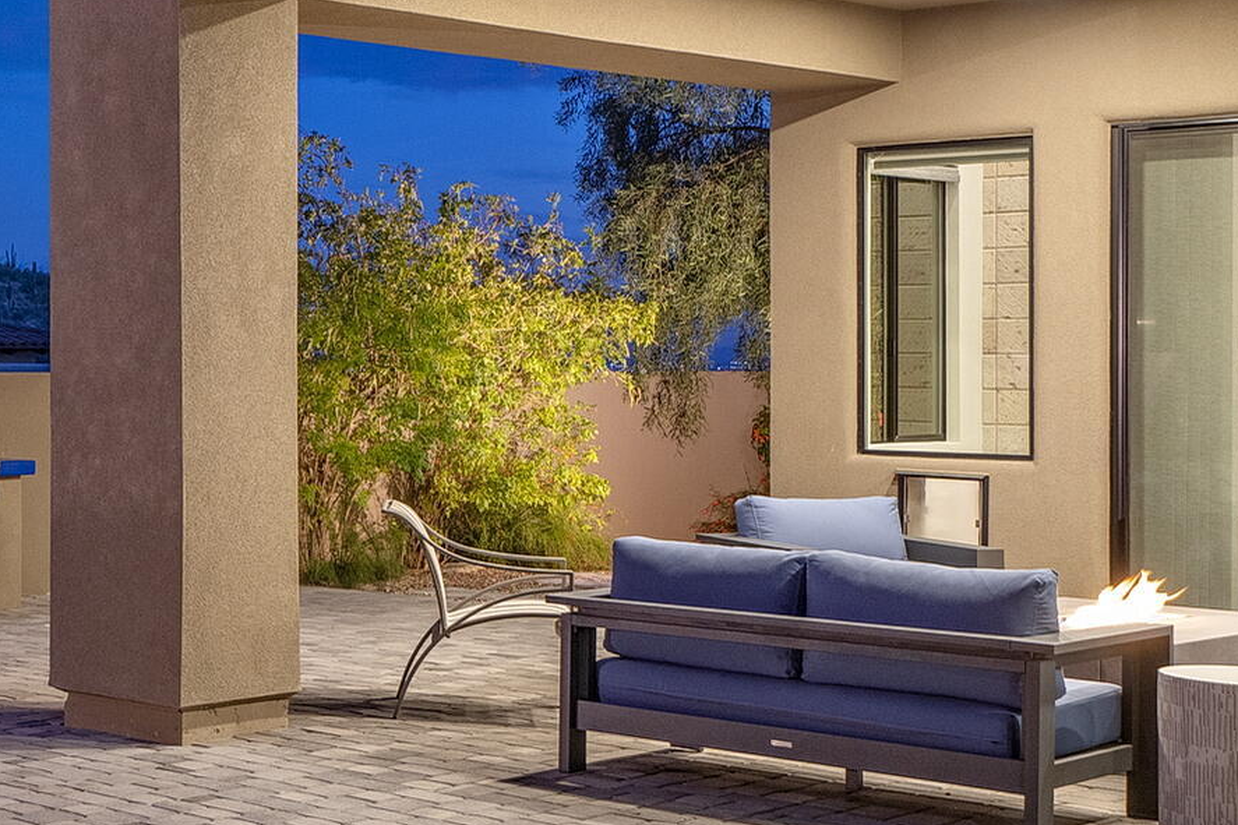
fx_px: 2063
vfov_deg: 22.6
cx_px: -352
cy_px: 334
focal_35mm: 60
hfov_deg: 27.9
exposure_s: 1/2
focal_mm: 19
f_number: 4
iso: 400
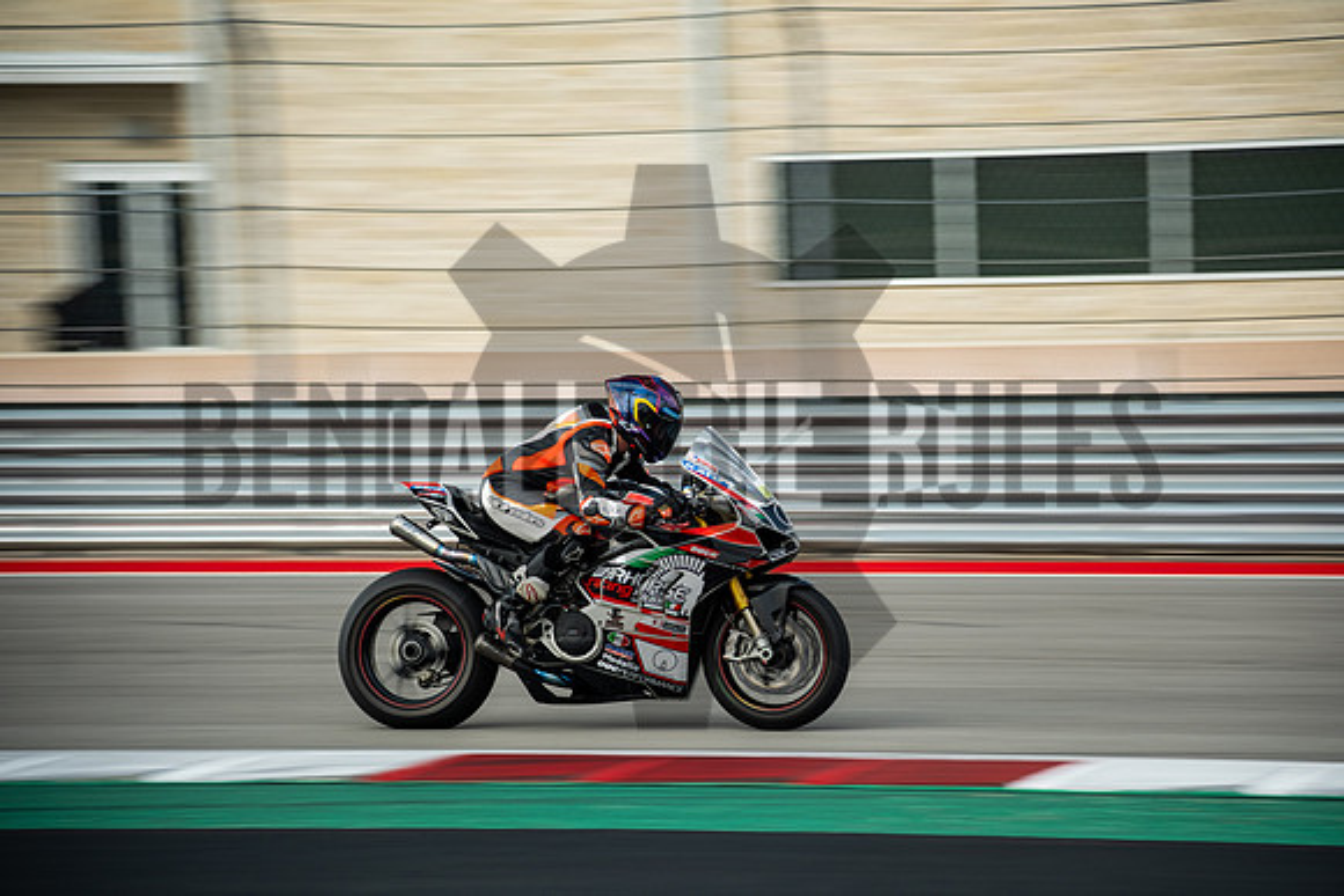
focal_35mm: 150
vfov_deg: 9.2
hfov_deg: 13.7
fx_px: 5601
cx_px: 672
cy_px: 448
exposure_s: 1/200
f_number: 4.5
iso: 160
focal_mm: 100
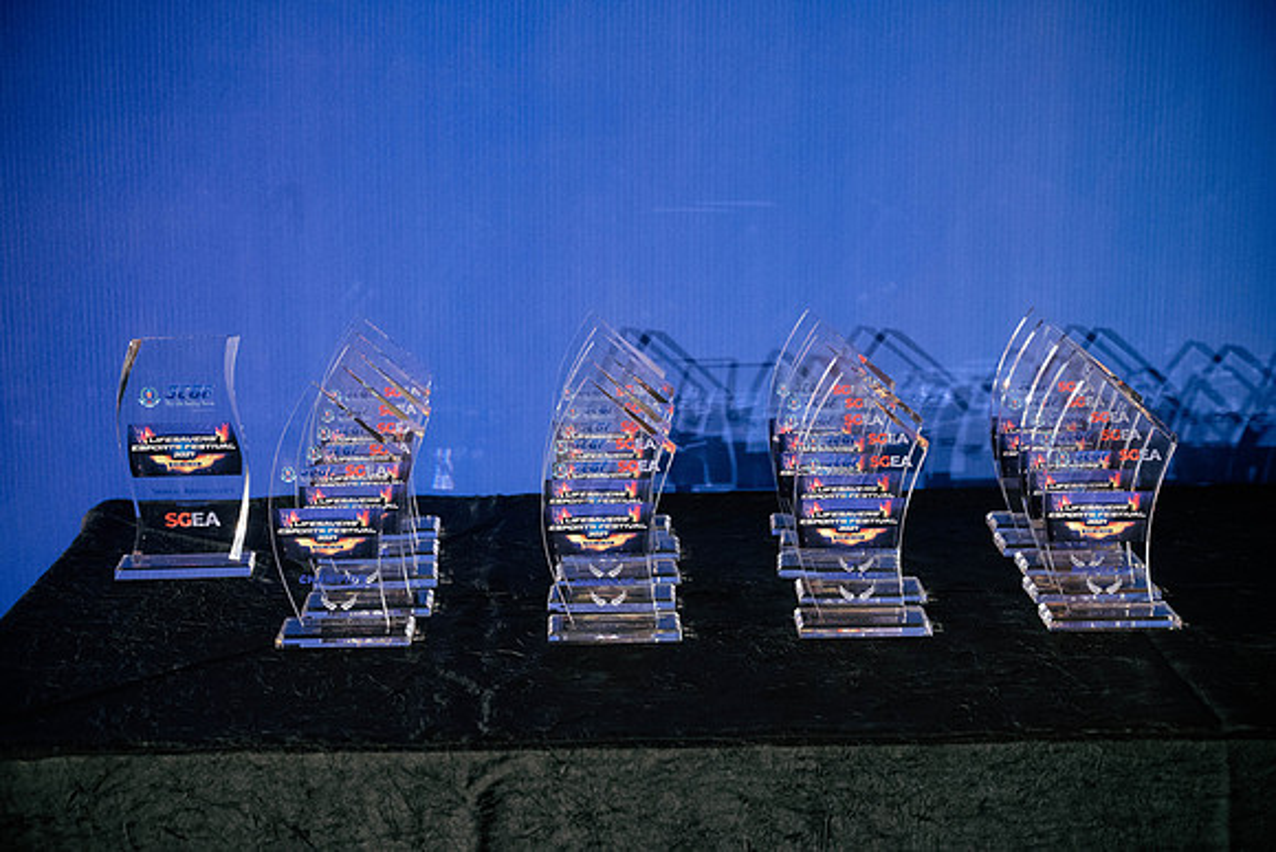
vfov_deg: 21.6
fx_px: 2233
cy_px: 426
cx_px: 638
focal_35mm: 63
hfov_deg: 31.9
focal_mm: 63
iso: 4000
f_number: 5.6
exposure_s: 1/100
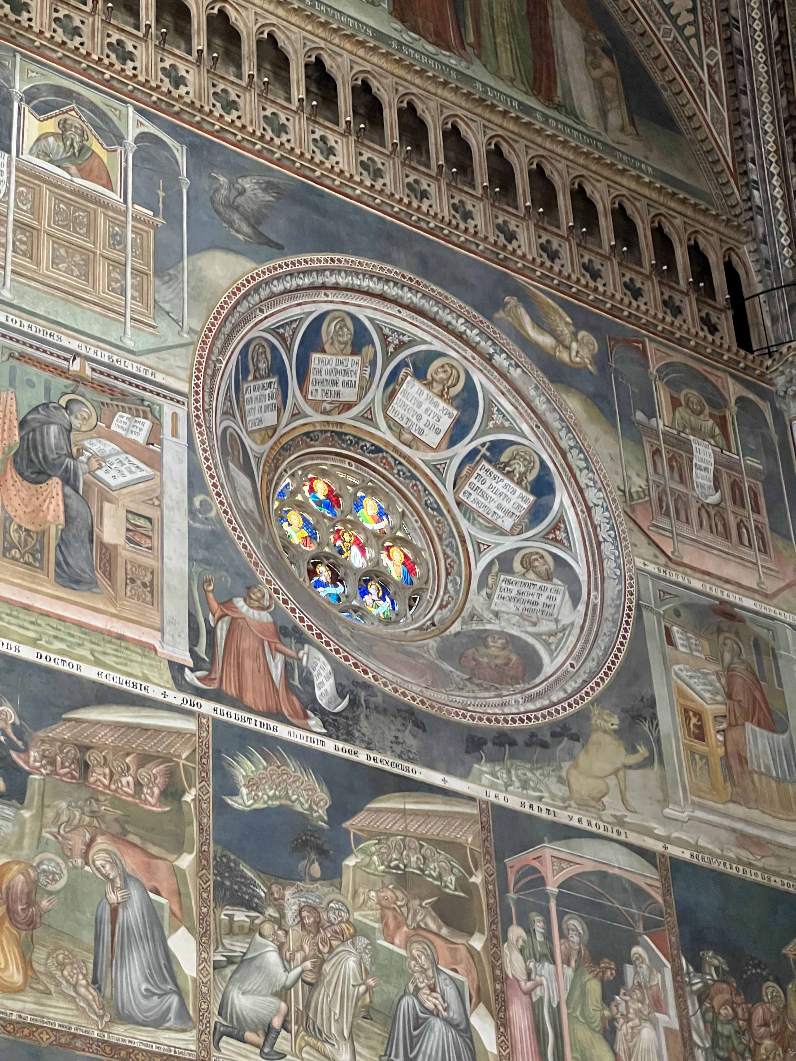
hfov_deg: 19.1
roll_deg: +3.8
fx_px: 2361
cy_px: 530
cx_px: 398
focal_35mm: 77
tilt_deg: +35.4
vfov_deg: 25.3
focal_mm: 9
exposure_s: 1/25
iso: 1250
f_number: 2.8
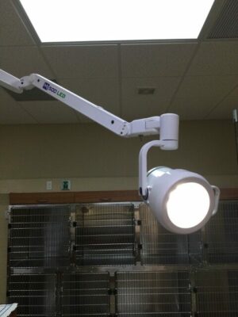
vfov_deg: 58.4
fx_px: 284
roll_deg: +0.3
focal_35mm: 31
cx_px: 119
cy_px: 158
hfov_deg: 45.4
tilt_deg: +6.7
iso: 25
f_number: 2.4
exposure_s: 1/30
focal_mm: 3.3
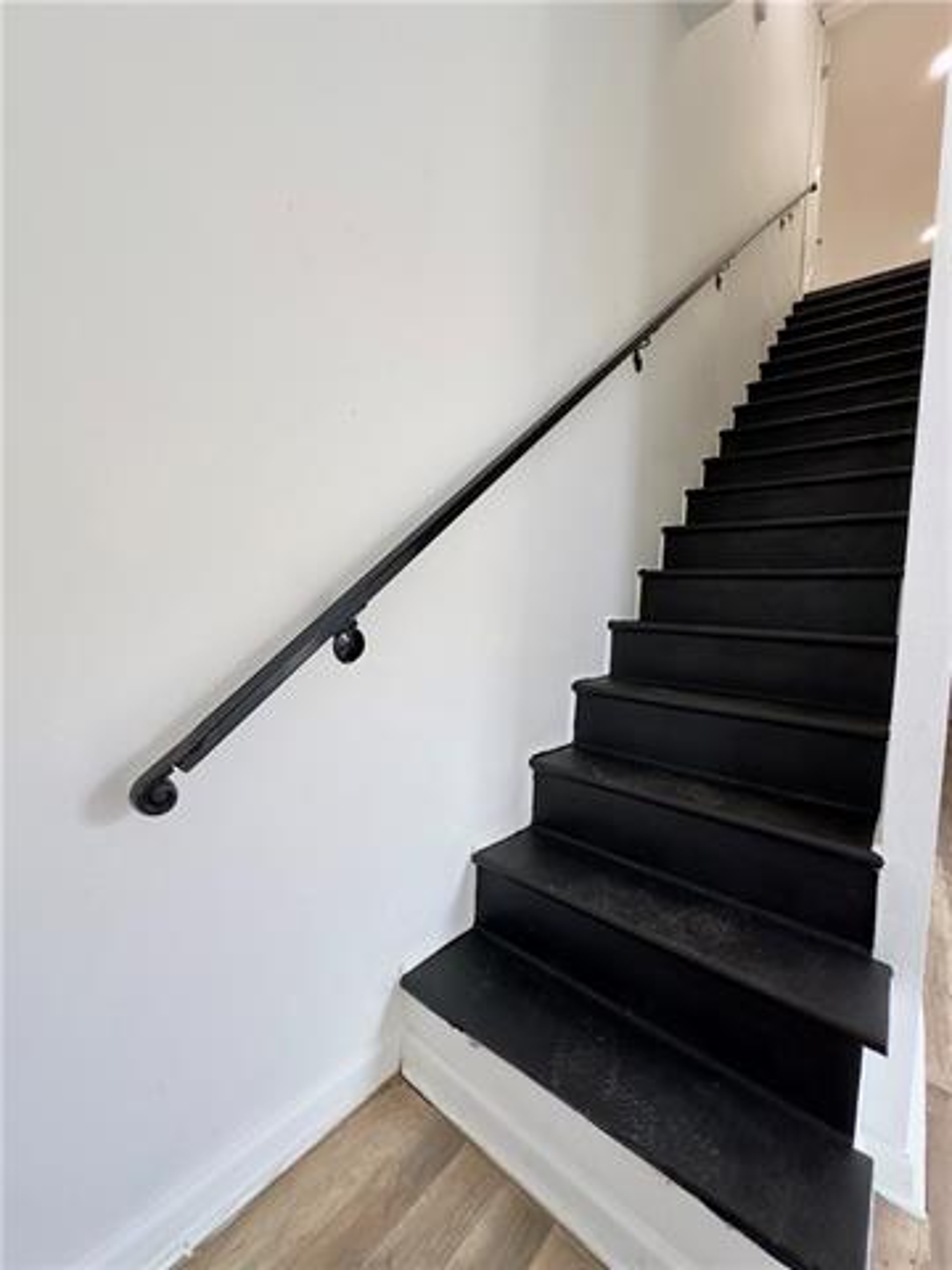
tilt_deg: -2.6
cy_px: 635
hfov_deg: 85.7
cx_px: 476
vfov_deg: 102.1
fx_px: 513
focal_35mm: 14
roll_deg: -3.3
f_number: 2.2
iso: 160
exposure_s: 1/120
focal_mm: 2.22
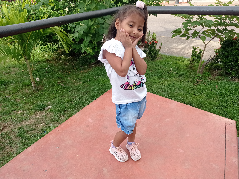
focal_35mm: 28
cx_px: 120
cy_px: 90
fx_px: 193
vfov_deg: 49.7
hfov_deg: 63.5
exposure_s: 1/749
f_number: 1.79
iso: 100
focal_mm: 4.74
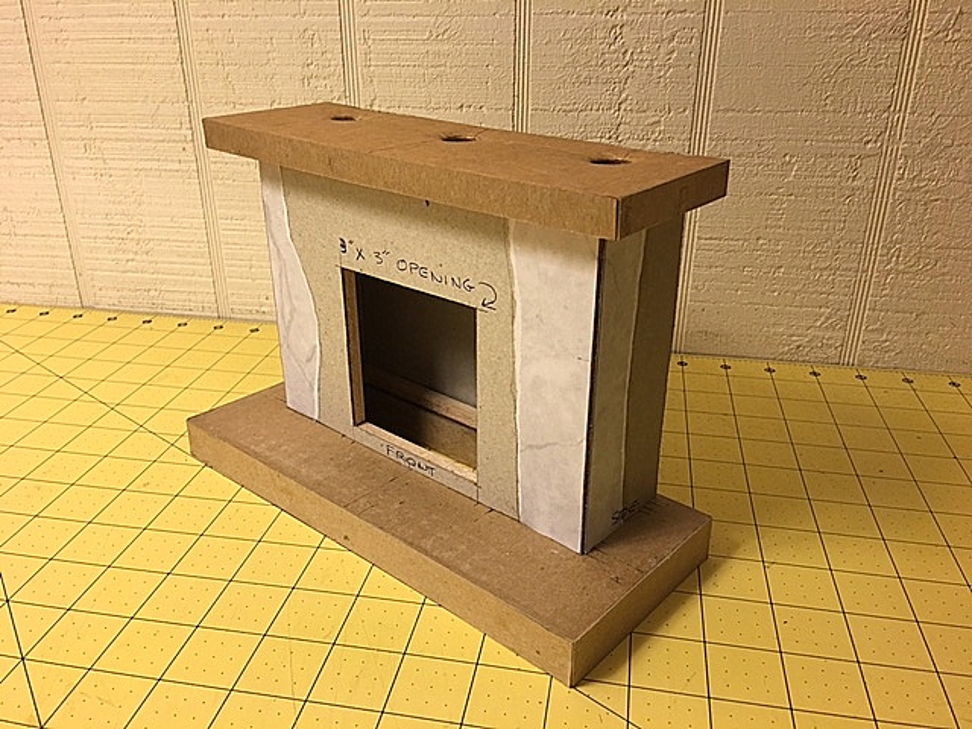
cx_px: 486
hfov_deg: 61.7
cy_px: 364
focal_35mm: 29
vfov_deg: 48.2
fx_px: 814
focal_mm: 4.15
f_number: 2.2
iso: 50
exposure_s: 1/15
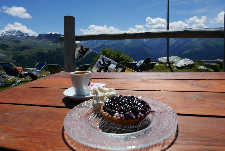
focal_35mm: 24
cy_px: 76
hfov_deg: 73.7
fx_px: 150
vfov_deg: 53.2
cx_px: 112
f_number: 5.6
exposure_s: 1/1600
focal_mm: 10.9
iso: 200
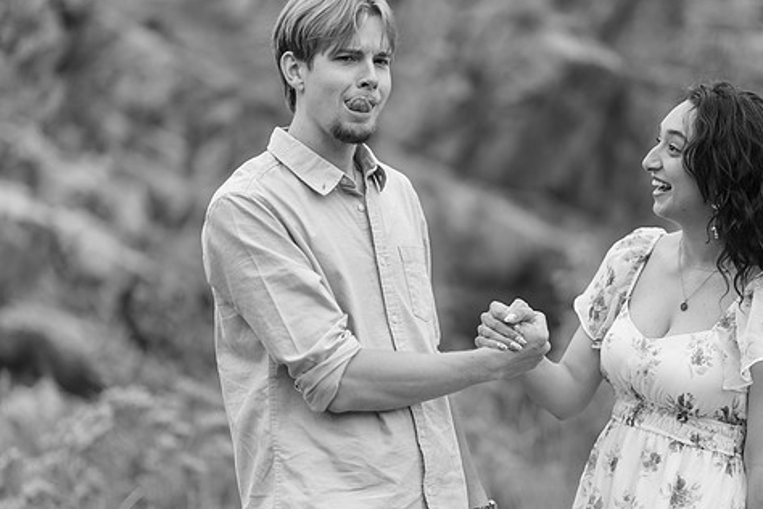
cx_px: 436
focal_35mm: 104
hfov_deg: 19.6
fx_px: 2204
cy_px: 305
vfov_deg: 13.2
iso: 250
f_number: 1.8
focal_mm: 85
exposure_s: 1/250
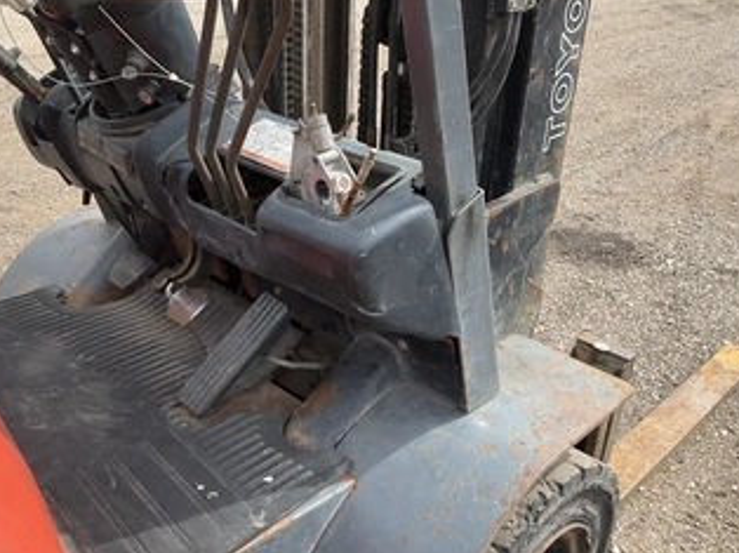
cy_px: 308
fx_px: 789
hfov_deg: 50.1
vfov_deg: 38.6
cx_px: 339
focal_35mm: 37
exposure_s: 1/770
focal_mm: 3
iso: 25
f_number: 1.8
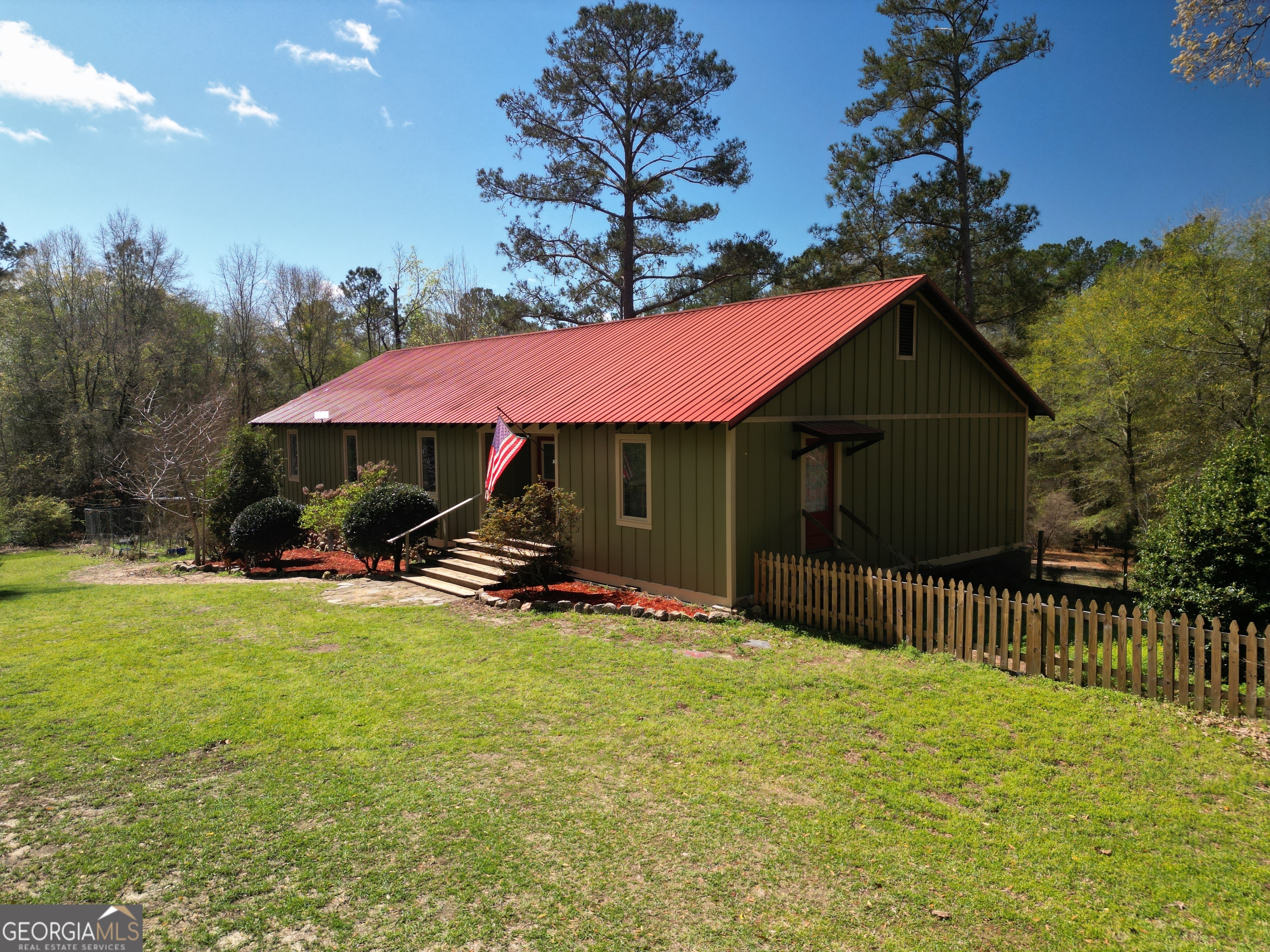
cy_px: 476
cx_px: 635
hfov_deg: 71.6
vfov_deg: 56.8
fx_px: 881
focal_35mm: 24
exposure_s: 1/1000
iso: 110
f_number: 1.7
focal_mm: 6.72
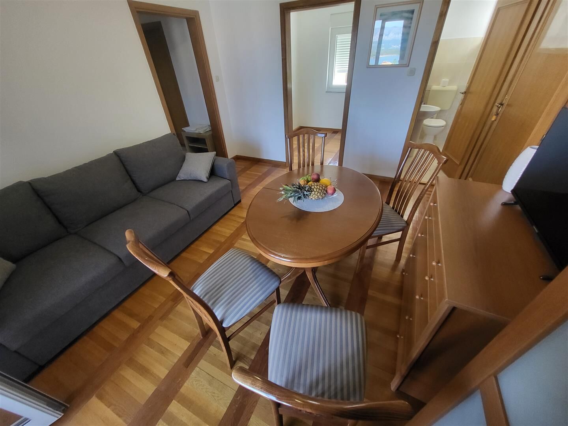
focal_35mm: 13
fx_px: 213
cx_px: 284
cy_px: 213
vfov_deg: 89.9
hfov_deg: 106.2
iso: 320
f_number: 2.2
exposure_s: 1/50
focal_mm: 1.74
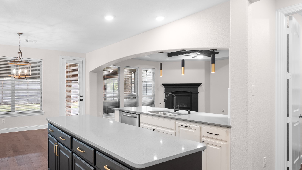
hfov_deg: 77.0
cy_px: 93
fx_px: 184
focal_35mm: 23
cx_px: 110
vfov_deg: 49.4
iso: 400
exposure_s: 1
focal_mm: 17
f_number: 8
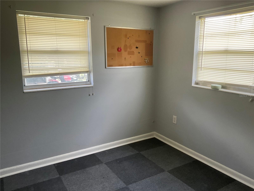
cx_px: 127
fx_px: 213
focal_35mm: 29
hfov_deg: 61.7
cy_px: 96
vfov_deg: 48.2
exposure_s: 1/106
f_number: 1.8
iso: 64
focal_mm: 3
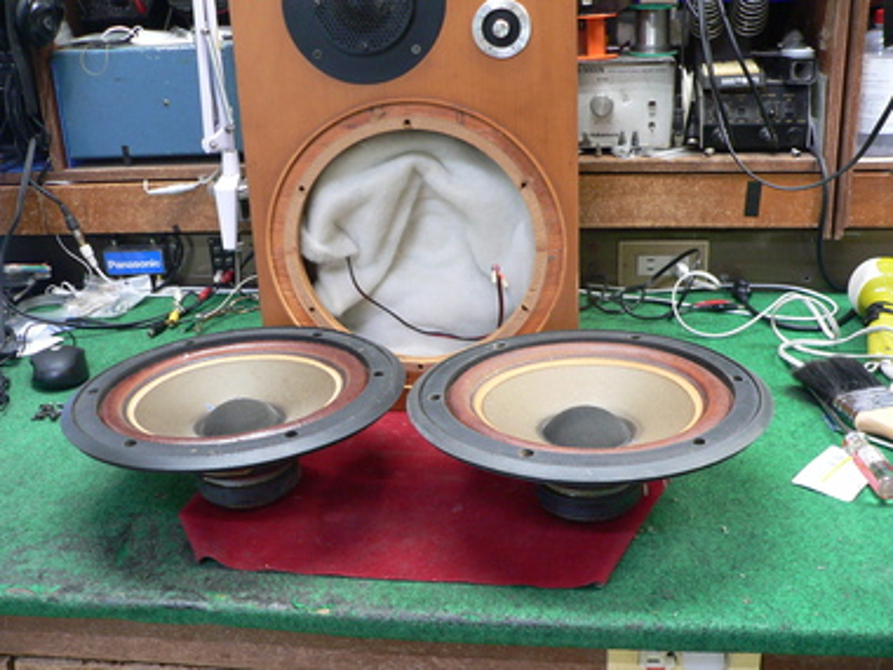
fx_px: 980
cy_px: 335
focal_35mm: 38
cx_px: 446
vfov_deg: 37.7
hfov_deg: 49.0
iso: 200
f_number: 2.8
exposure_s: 1/8
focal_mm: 6.4
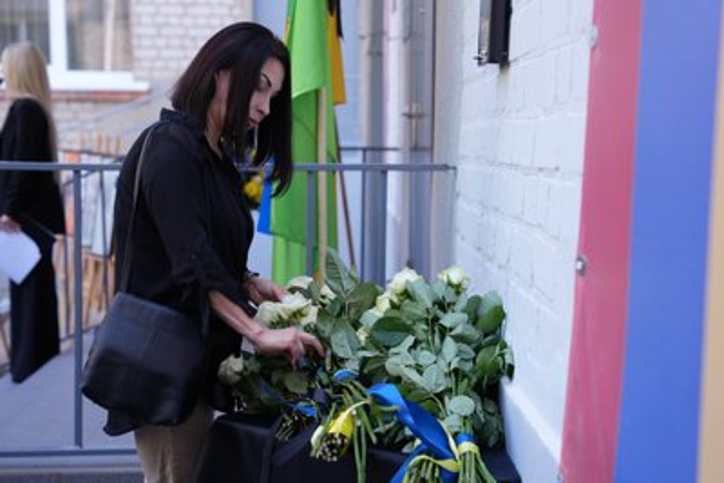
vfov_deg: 21.3
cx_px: 362
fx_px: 1288
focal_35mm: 64
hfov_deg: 31.4
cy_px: 242
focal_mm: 64
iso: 250
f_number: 4
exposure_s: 1/160
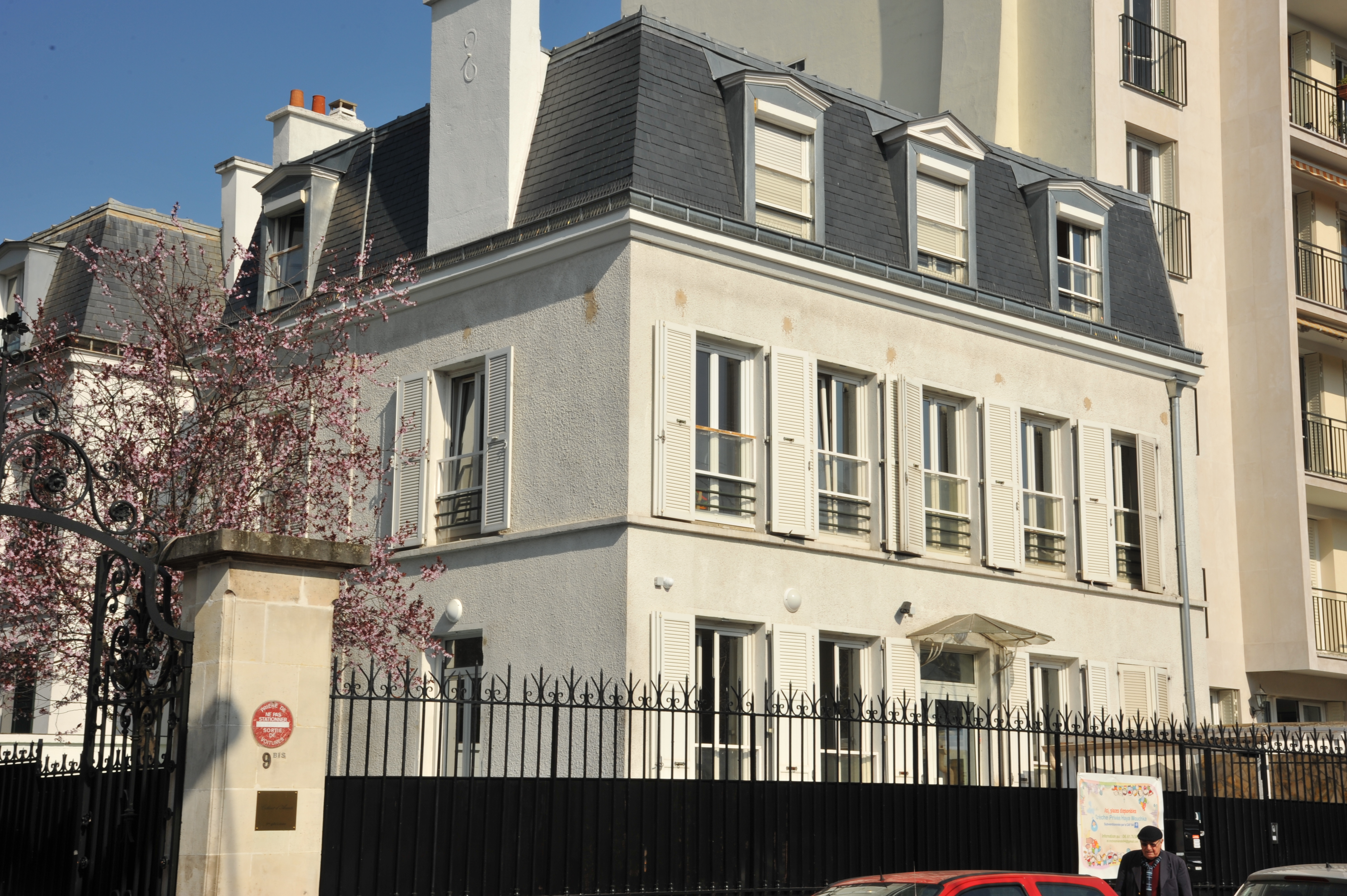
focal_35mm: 52
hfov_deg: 38.2
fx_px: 1944
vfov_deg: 26.0
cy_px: 448
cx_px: 674
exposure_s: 1/160
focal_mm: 52
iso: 200
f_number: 18
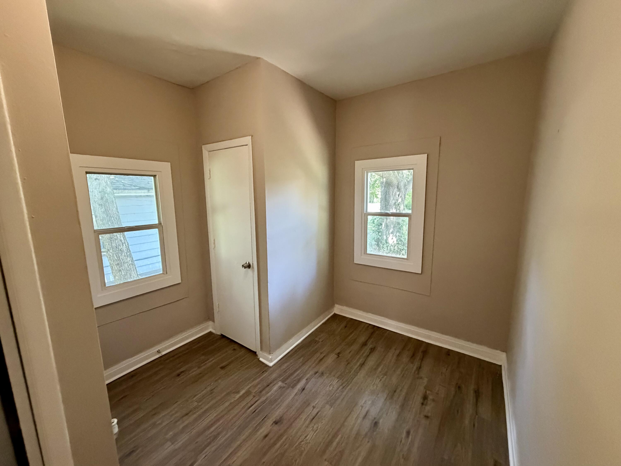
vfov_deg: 85.7
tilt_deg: -9.7
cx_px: 310
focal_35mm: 14
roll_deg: +0.3
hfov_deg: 102.1
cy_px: 233
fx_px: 251
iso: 800
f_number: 2.2
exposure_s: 1/60
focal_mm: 2.22
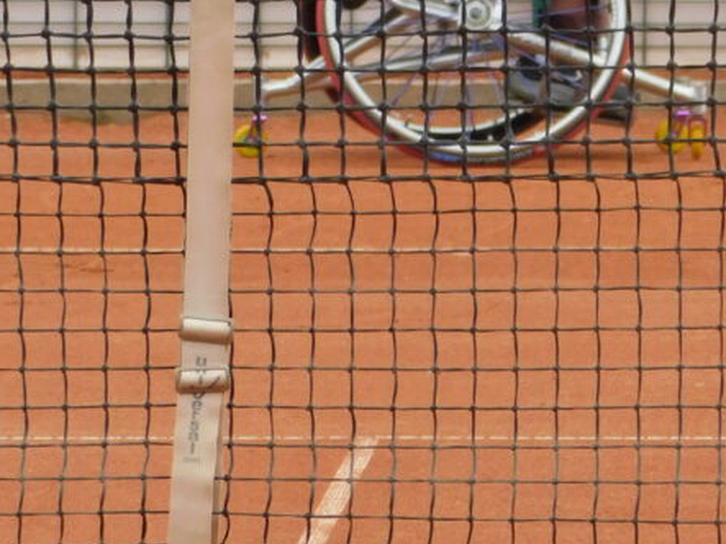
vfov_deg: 1.9
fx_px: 16124
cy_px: -66
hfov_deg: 2.6
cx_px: 796
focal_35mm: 769
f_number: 5.7
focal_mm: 47.2
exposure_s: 1/320
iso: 125
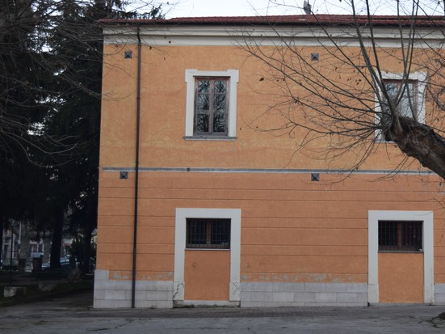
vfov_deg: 26.7
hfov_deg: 35.0
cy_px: 166
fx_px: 702
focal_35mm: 55
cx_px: 278
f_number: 4.2
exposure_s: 1/60
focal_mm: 29
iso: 400
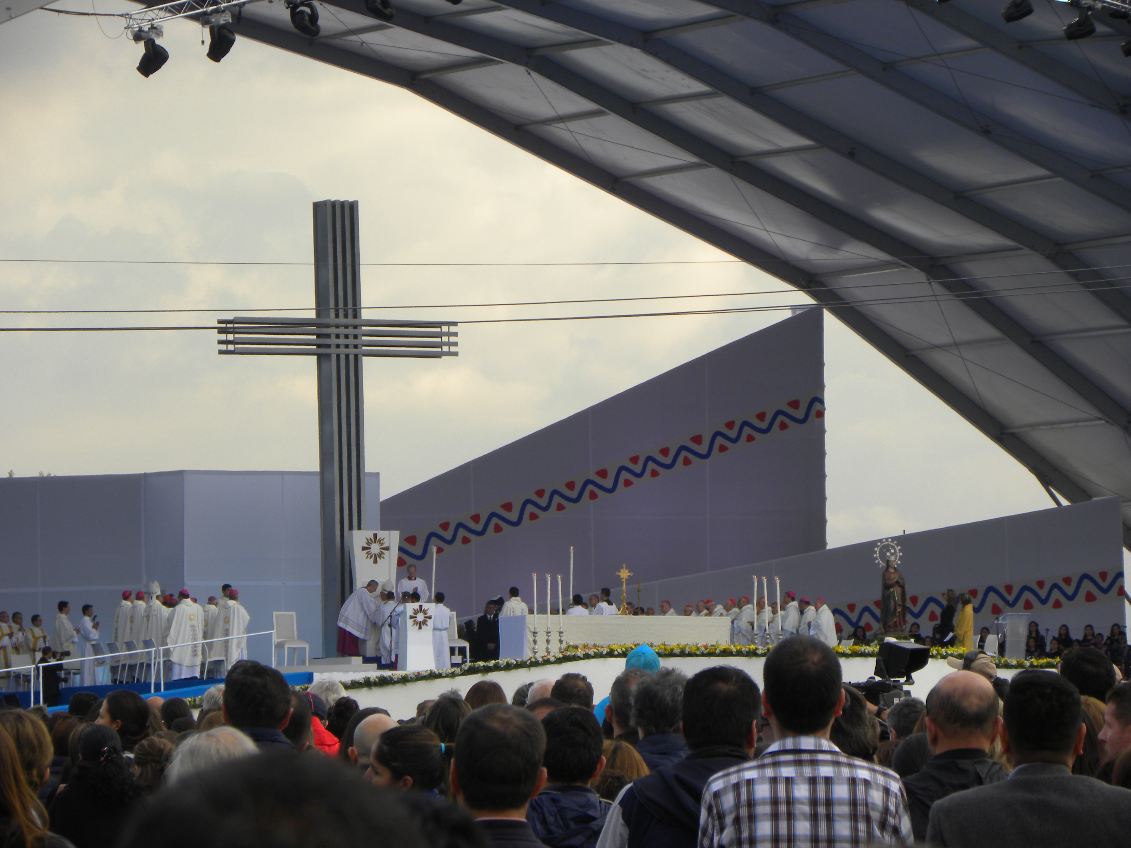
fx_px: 9508
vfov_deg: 5.1
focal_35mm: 291
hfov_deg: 6.8
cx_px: 566
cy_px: 424
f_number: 6.3
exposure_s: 1/60
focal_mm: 51.8
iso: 64
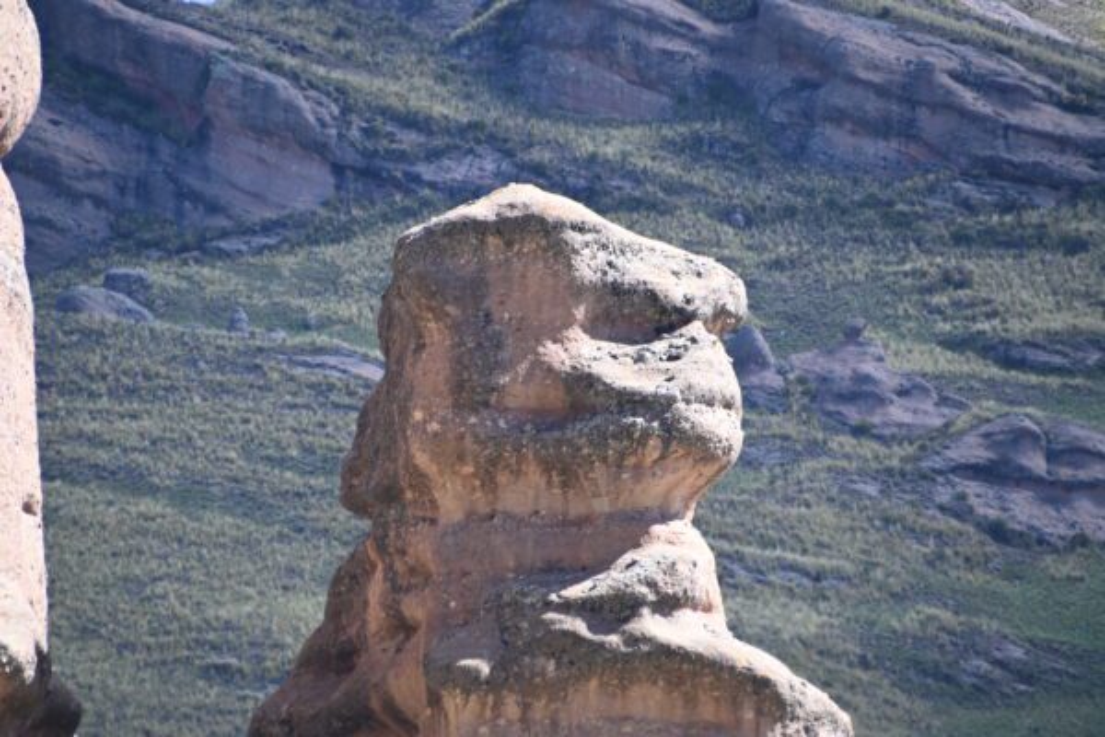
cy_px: 368
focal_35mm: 450
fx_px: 13811
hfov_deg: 4.6
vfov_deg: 3.1
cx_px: 552
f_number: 6.3
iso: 500
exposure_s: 1/500
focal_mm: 300
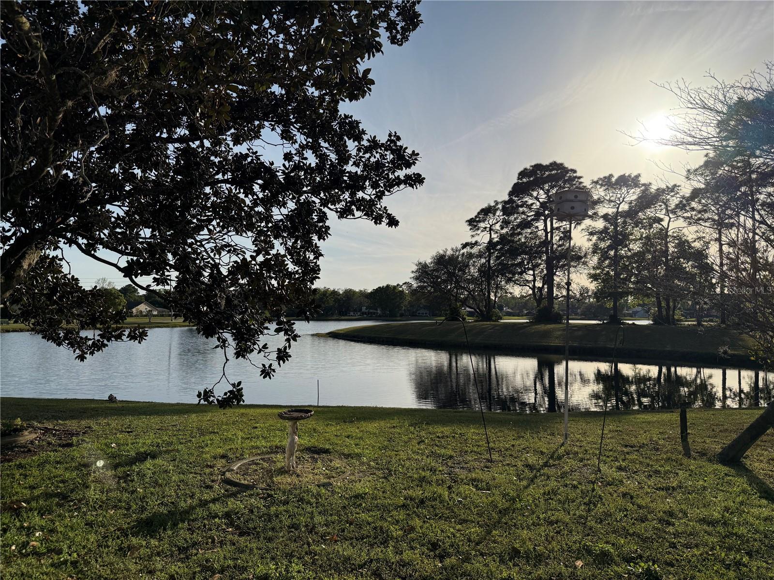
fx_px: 537
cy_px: 290
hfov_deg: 71.6
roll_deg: -0.6
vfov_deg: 56.8
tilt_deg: +1.9
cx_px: 387
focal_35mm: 24
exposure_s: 1/14286
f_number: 1.78
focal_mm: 6.76
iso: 125
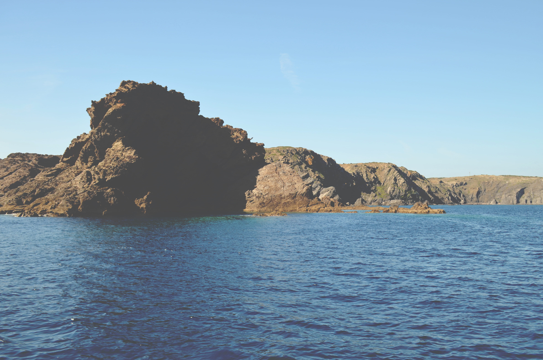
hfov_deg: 65.6
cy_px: 176
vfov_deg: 46.2
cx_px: 278
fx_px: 421
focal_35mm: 28
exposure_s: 1/160
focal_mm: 18
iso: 100
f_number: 7.1
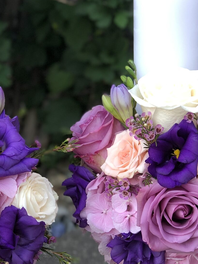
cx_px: 47
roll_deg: +1.0
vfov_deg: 16.2
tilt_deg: -22.0
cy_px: 193
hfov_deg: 12.2
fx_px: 923
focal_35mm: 121
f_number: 2.4
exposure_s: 1/60
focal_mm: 6
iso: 25
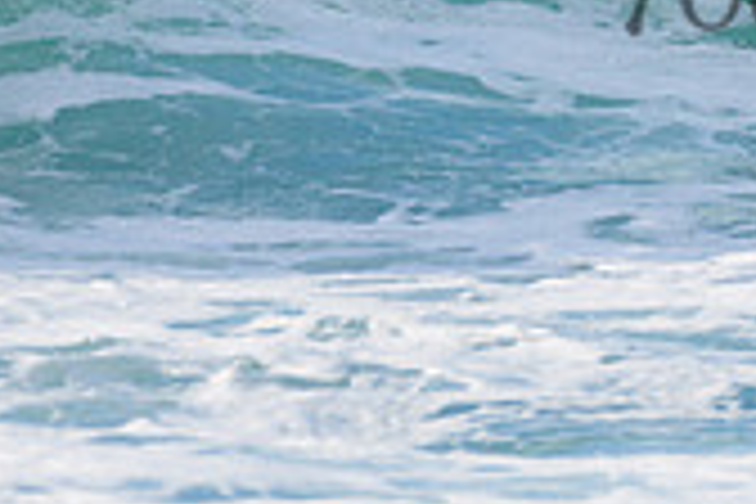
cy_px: -219
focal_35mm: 2114
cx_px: 973
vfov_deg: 0.7
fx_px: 44391
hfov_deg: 1.0
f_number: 5.6
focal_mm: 500
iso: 280
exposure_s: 1/2000
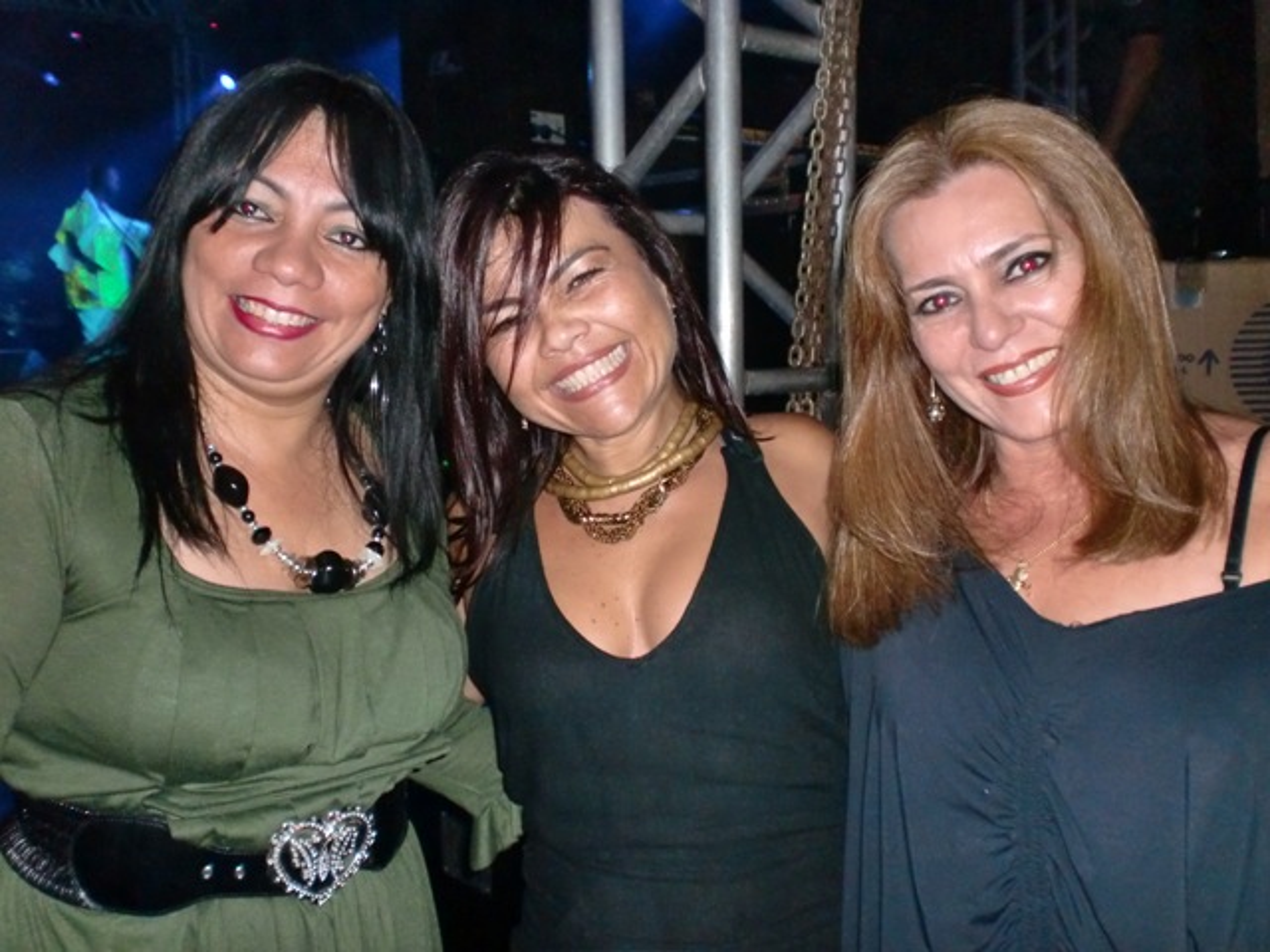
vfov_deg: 40.7
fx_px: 1284
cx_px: 635
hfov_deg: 52.6
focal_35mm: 35
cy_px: 476
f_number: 3.1
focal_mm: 6.3
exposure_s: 1/40
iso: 400
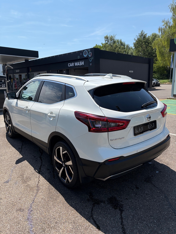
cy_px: 117
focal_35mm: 26
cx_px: 88
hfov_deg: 53.1
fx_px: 176
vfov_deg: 67.3
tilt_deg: -9.2
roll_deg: +0.6
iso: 50
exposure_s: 1/3448
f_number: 1.6
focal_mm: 5.96
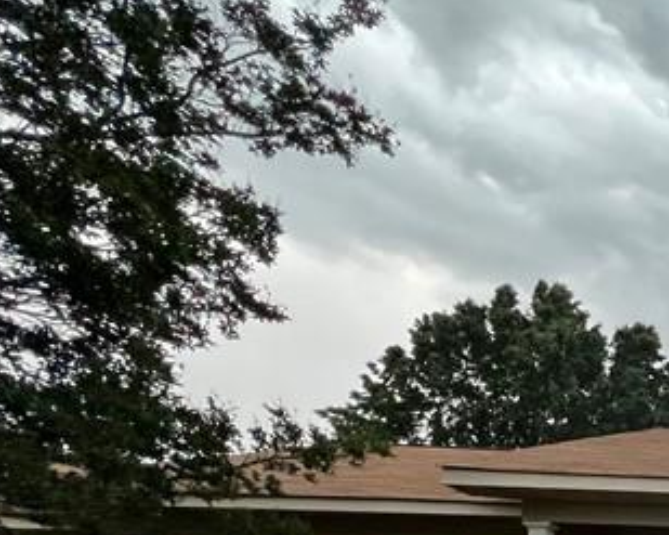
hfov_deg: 26.7
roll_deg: -0.8
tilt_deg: +1.0
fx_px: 831
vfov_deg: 30.5
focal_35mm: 42
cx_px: 1059
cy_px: 637
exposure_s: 1/95
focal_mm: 1.57
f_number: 1.8
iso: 250
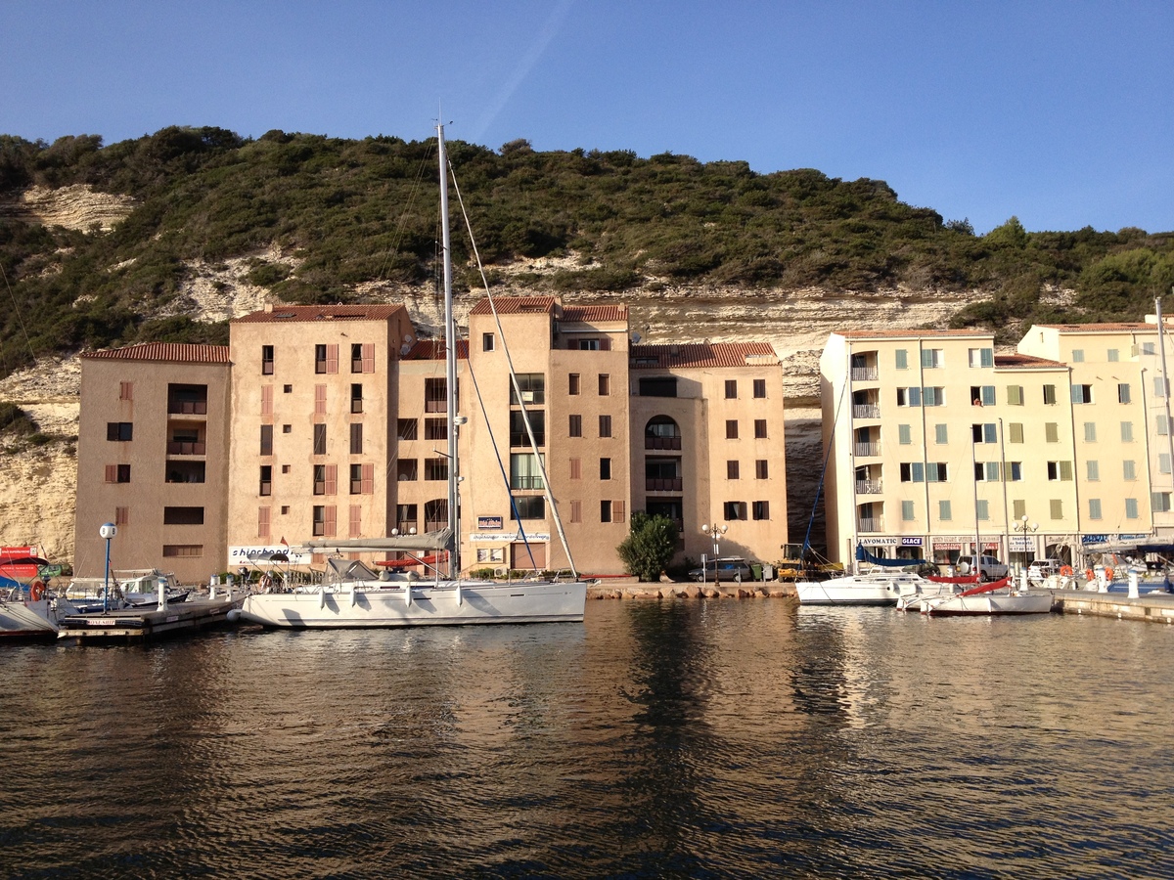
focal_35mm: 35
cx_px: 587
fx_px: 1187
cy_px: 440
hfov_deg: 52.6
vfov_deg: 40.7
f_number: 2.4
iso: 64
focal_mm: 4.28
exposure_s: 1/1151
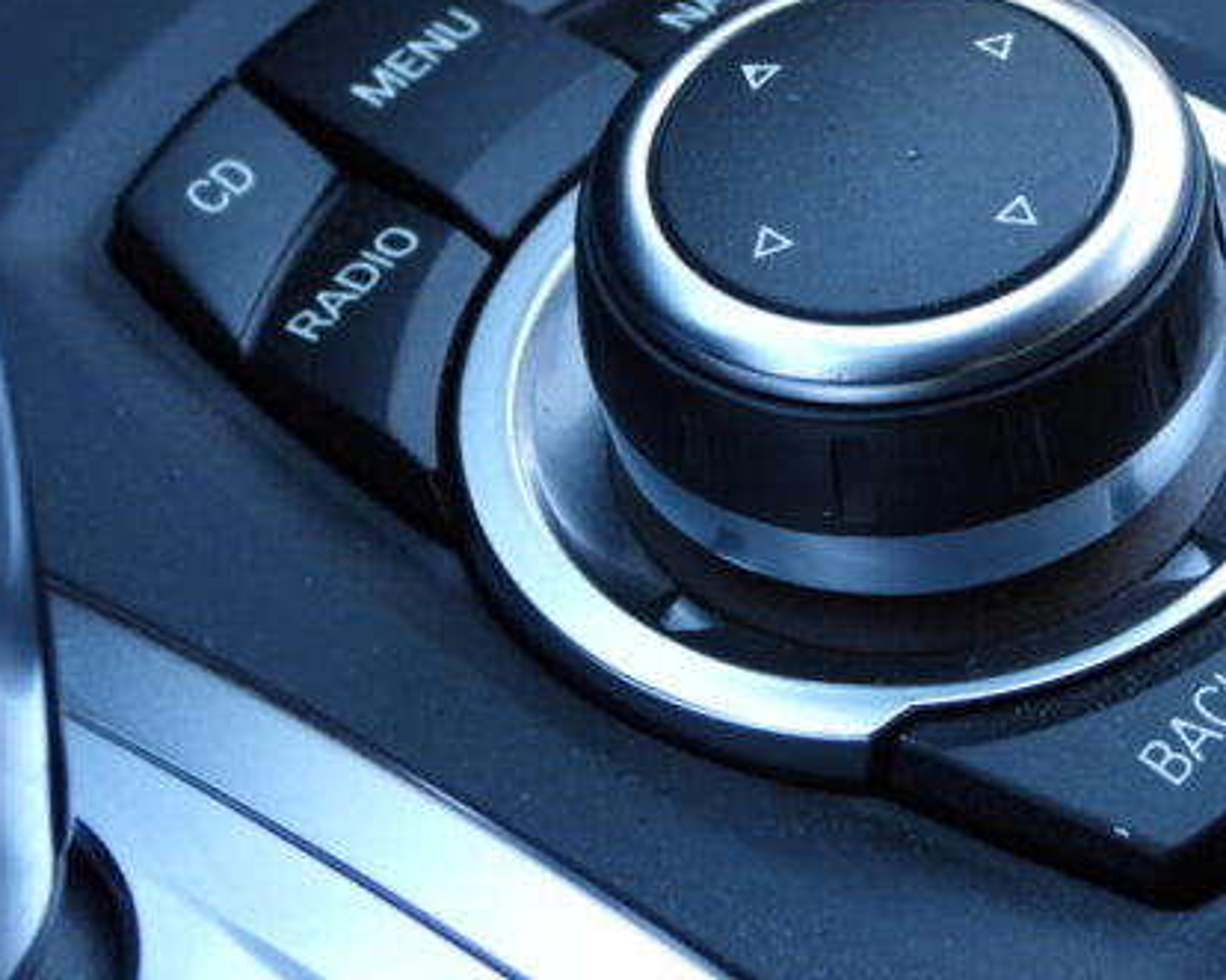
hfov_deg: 15.2
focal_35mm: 126
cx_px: 930
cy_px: 302
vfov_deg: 12.2
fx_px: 4571
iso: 180
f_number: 3.5
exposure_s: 1/60
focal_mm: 13.5
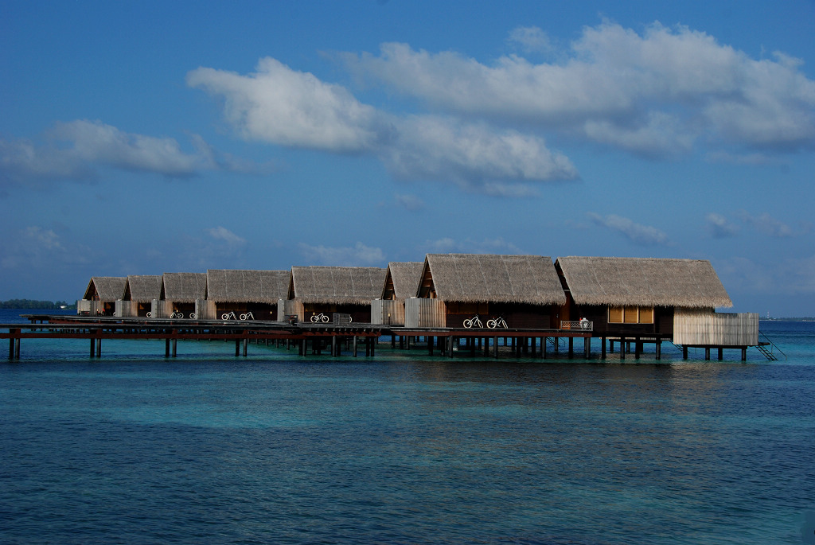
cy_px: 272
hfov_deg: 36.8
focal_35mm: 54
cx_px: 408
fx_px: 1224
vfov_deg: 25.1
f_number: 11
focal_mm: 36
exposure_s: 1/500
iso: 200
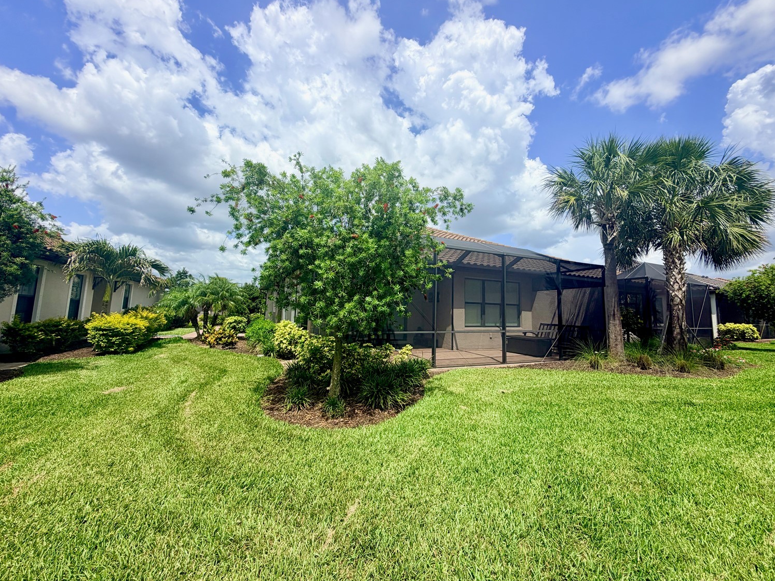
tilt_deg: +7.0
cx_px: 406
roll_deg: -1.1
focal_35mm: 15
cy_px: 273
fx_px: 336
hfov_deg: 98.1
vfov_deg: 81.7
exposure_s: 1/1211
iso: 20
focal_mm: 2.22
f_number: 2.2
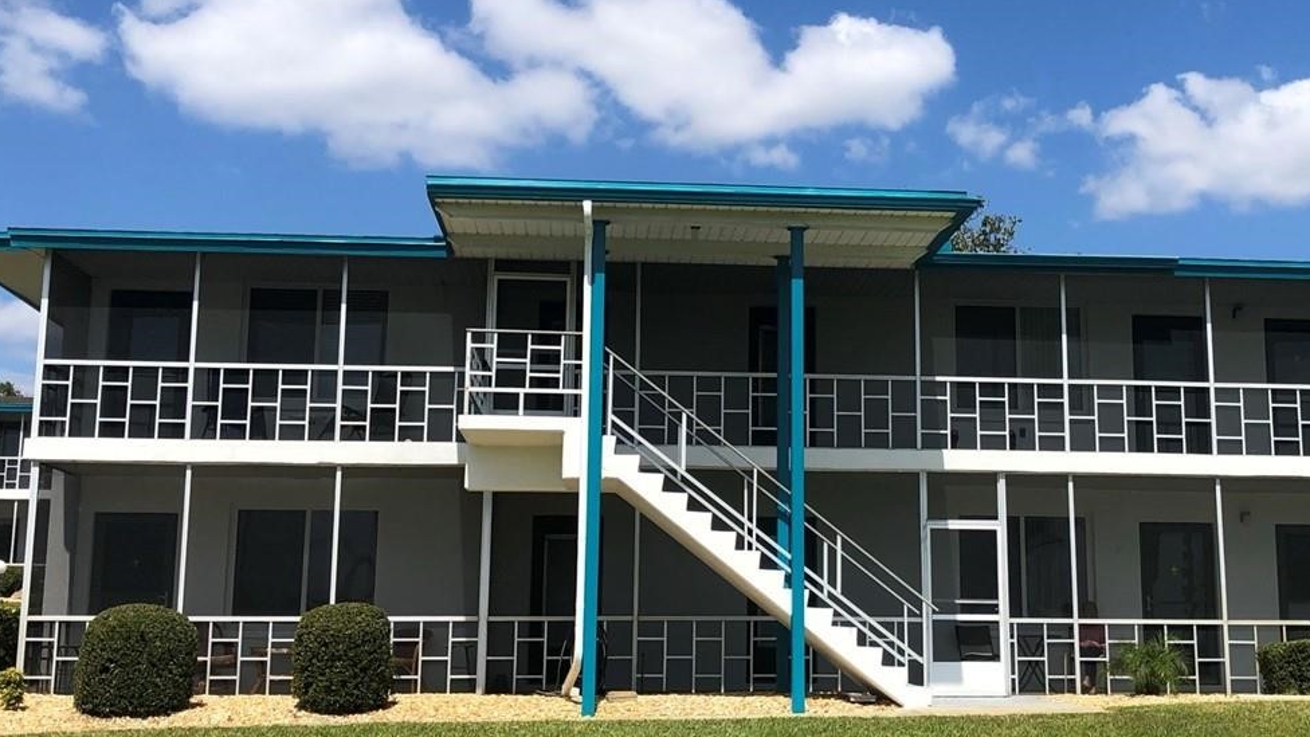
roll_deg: +0.7
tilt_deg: +10.0
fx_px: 1737
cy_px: 340
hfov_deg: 41.1
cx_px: 799
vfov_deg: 23.9
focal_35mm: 50
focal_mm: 3.99
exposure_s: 1/2667
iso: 25
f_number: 1.8
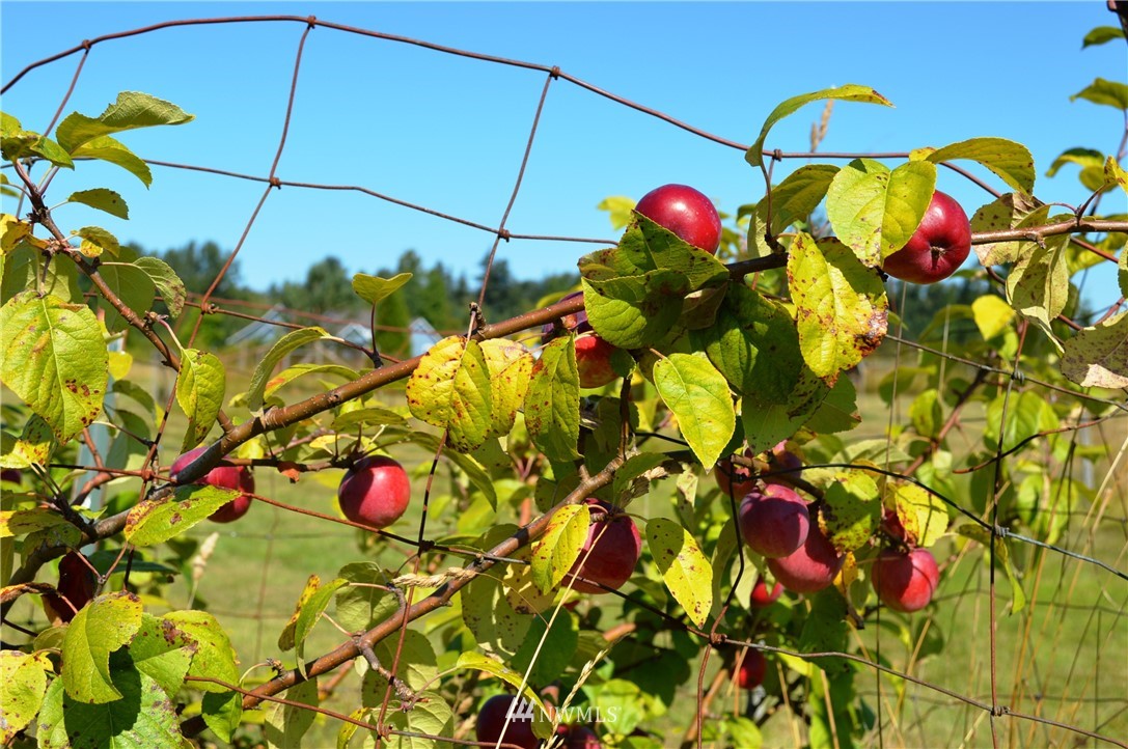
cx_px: 564
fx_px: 1361
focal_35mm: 44
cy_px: 374
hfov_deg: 45.0
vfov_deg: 30.8
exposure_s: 1/250
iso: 100
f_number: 8
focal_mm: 29
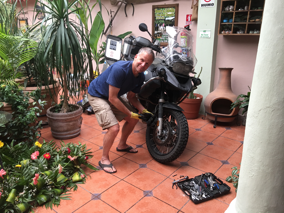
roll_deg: +0.0
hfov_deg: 61.7
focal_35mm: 29
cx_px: 142
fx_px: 238
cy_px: 106
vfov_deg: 48.2
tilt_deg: -16.6
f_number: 2.2
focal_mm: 4.15
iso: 25
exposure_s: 1/30
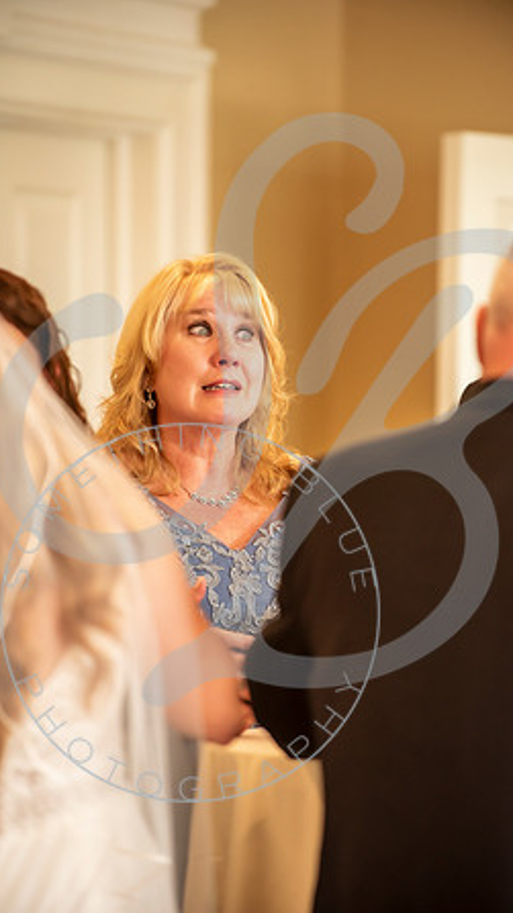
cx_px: 282
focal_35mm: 211
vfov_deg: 10.2
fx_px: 5109
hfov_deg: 5.7
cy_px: 458
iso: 1000
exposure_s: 1/250
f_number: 2.8
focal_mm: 200
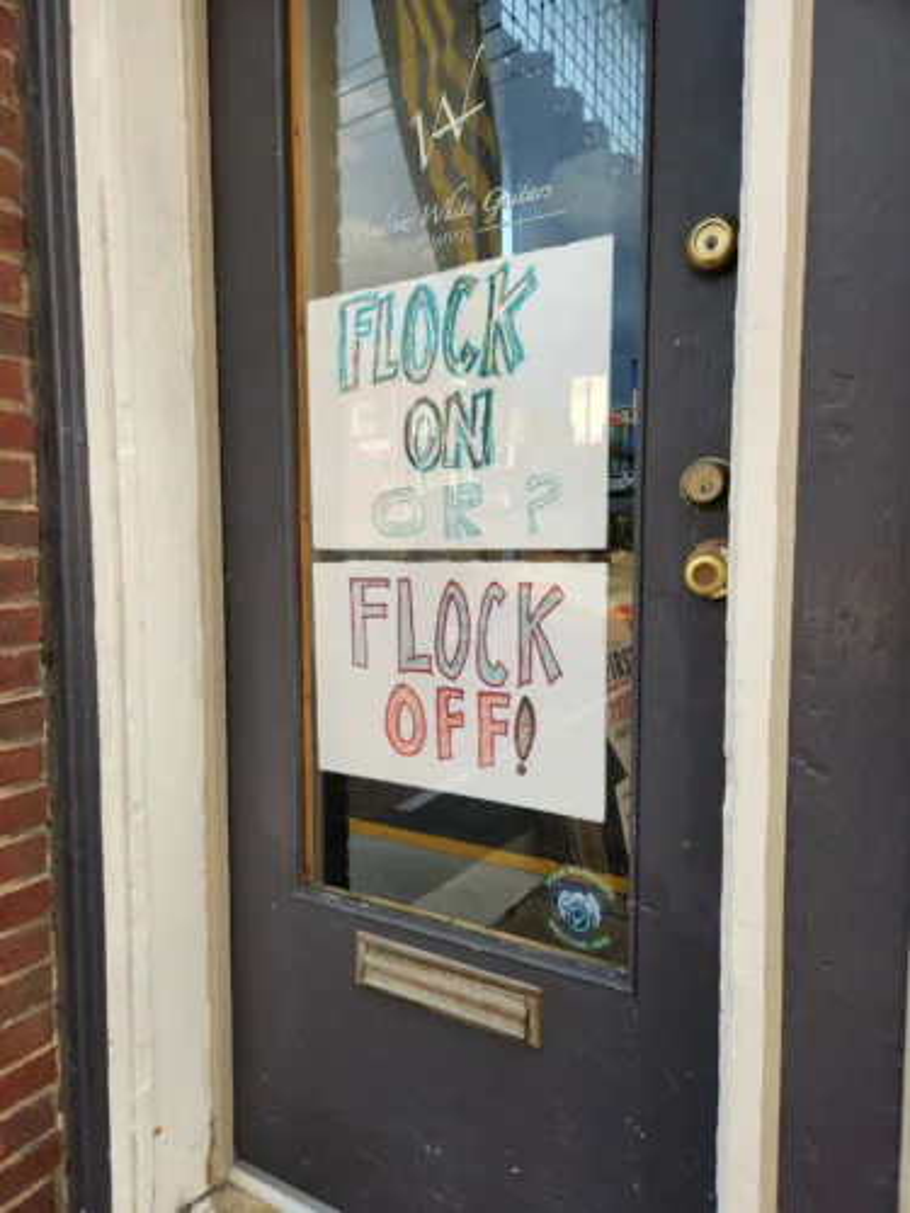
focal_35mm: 23
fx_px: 806
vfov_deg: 73.9
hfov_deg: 58.9
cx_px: 455
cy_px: 606
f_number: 1.8
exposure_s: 1/226
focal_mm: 5.4
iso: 20
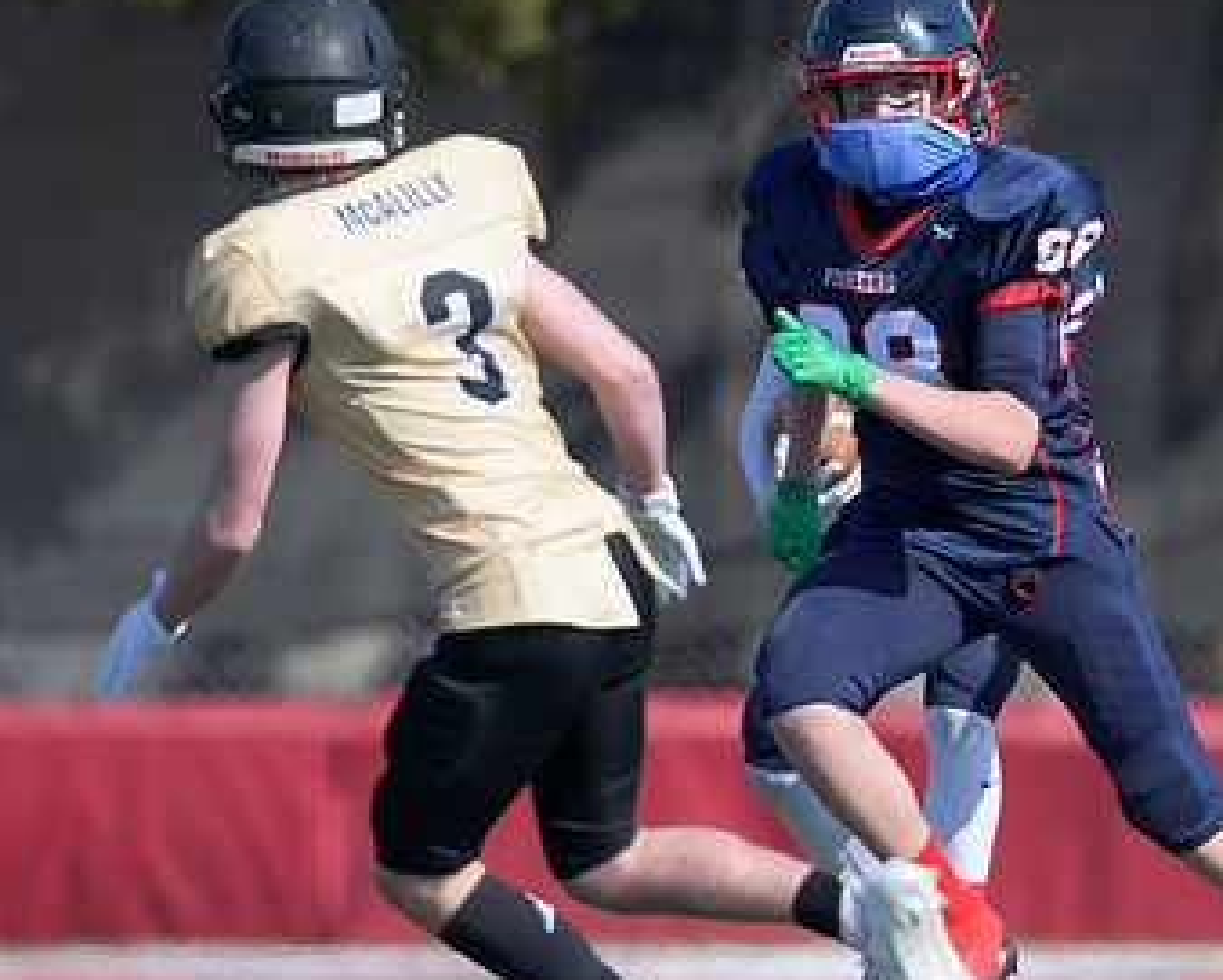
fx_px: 54957
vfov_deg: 1.0
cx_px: 820
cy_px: 313
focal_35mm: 1517
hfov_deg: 1.3
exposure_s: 1/2500
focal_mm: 500
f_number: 4
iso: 400
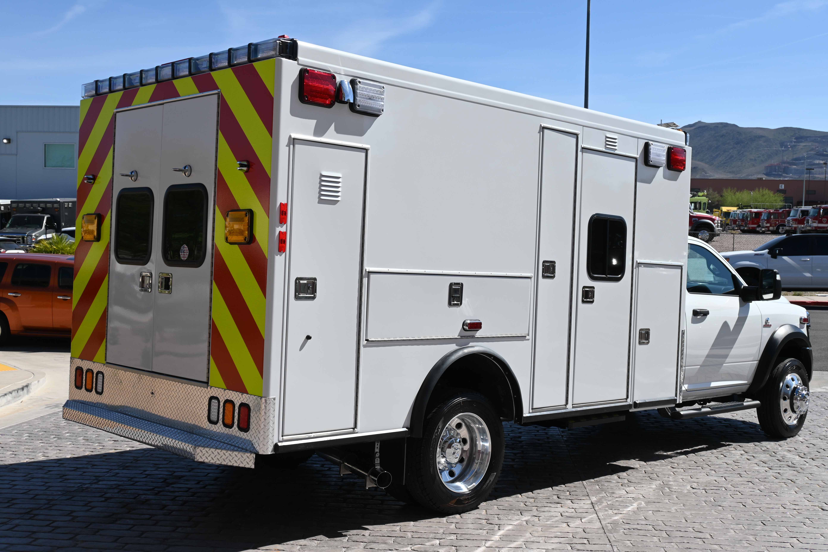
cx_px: 414
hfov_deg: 47.2
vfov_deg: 32.4
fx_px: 949
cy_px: 276
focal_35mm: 41
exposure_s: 1/320
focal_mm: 27.5
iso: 100
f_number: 9
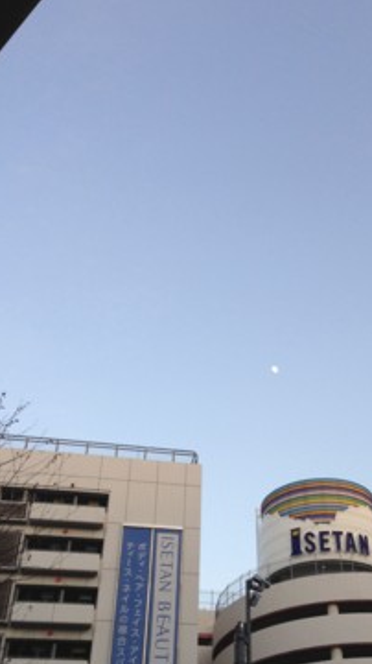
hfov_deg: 26.2
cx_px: 276
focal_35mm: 45
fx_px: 791
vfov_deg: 45.4
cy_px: 380
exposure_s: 1/174
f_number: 2.4
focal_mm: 4.13
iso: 50
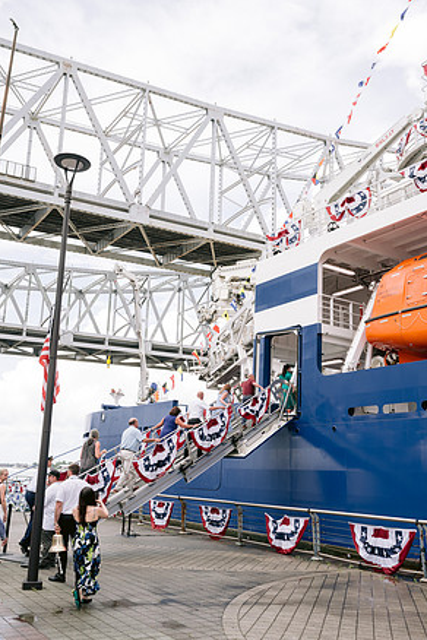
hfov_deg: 36.9
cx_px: 216
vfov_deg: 53.1
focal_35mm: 36
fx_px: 640
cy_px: 326
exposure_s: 1/200
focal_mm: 35
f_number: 8
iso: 160
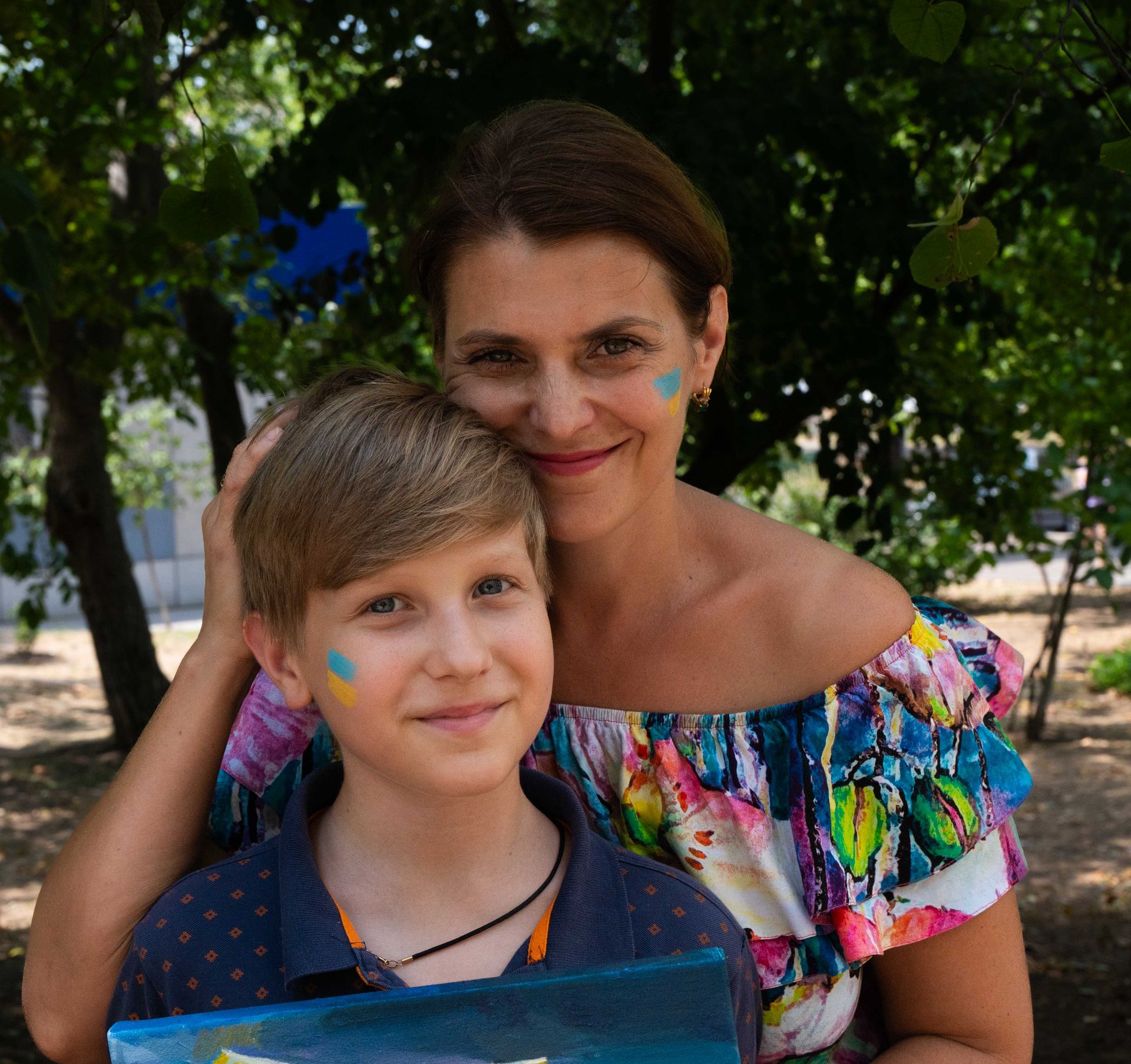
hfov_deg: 25.2
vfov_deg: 23.8
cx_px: 553
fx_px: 2531
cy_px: 532
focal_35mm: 71
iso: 1600
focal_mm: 57
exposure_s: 1/800
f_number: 11
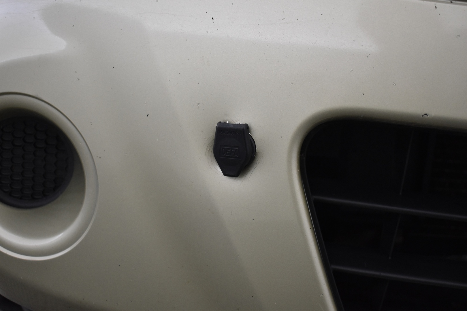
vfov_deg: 28.9
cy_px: 156
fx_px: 603
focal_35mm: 46
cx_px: 234
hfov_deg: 42.3
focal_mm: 31
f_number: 4.2
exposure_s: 1/50
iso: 1600
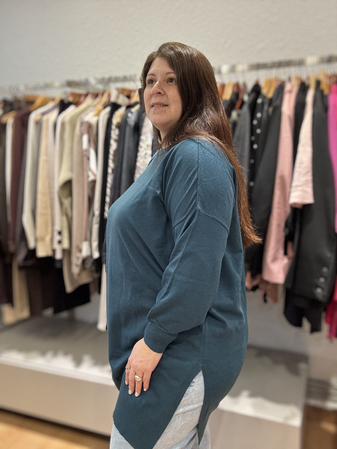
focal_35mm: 30
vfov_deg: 60.0
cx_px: 168
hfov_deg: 46.8
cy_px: 224
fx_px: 389
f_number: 1.9
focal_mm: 2.69
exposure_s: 1/50
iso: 160
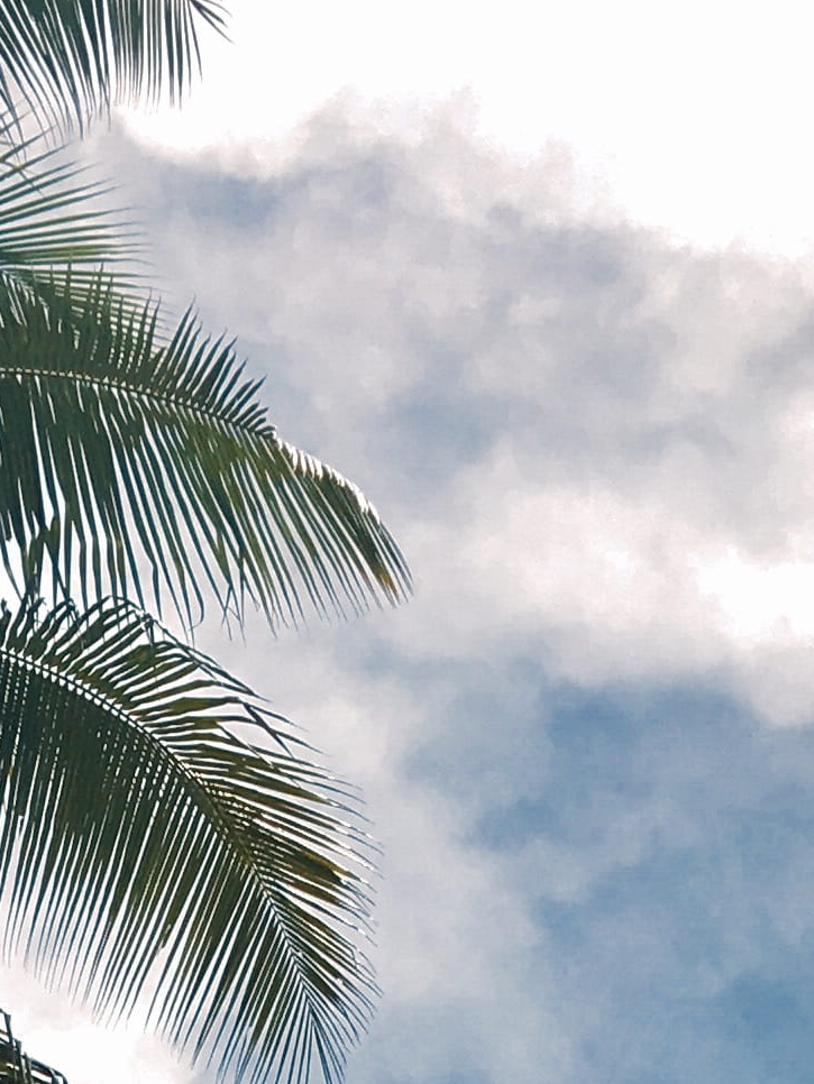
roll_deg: +0.1
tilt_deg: +23.6
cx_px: -21
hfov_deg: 12.1
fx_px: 3792
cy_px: 2102
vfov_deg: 14.0
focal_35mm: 121
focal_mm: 4.15
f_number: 2.2
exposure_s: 1/2959
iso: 25
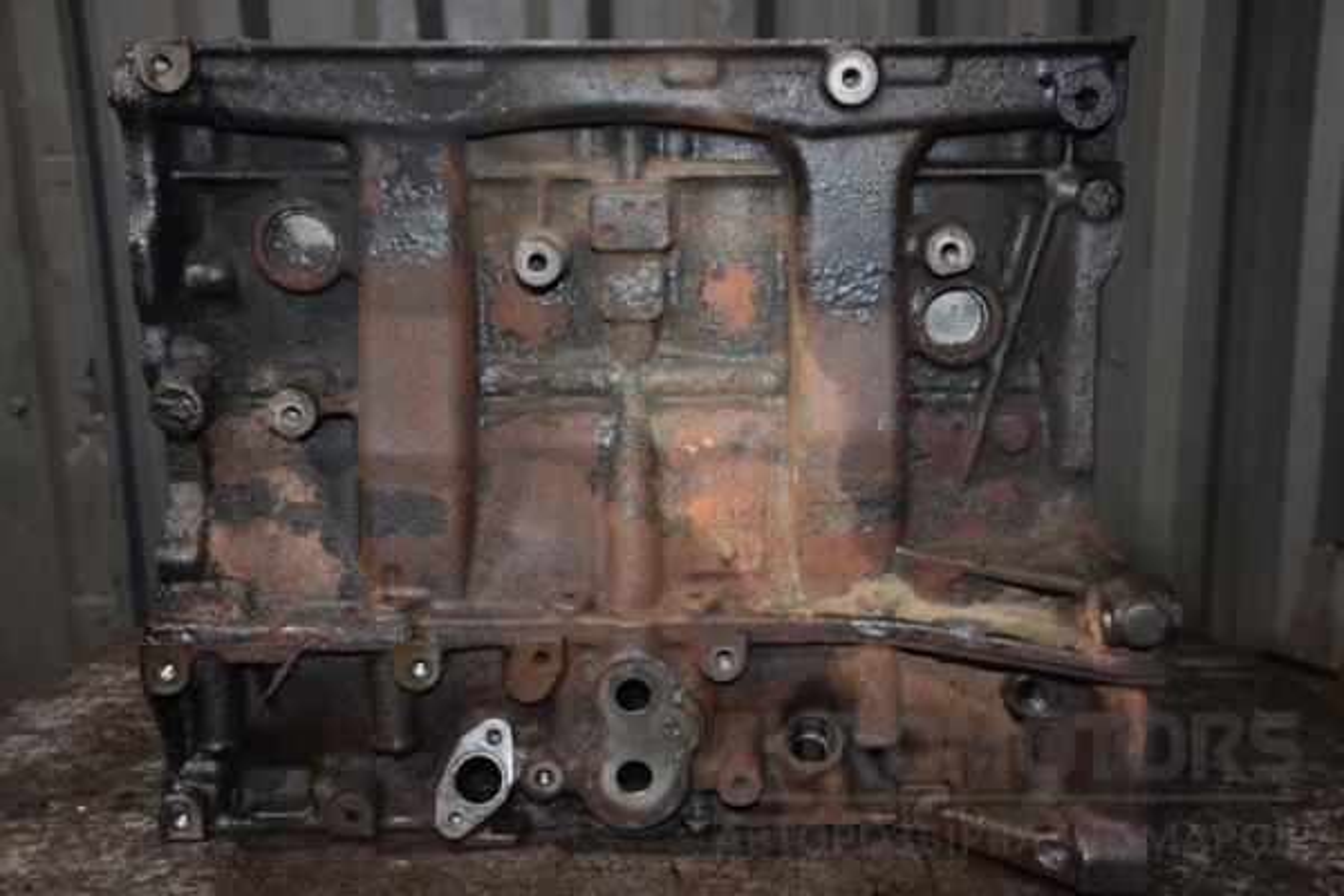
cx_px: 672
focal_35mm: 45
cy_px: 448
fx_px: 1680
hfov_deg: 43.6
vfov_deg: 29.9
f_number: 5
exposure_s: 1/60
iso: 800
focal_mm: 30
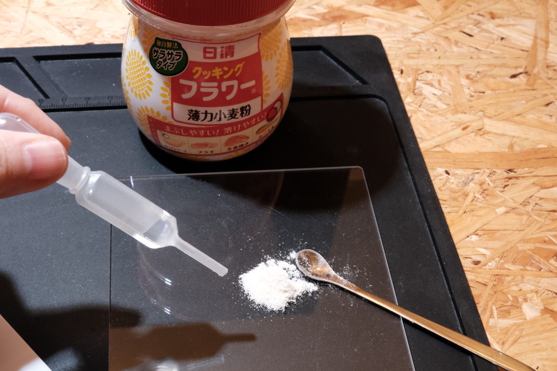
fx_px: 851
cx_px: 278
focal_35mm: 55
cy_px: 186
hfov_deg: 36.2
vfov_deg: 24.6
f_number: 18
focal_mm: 36.5
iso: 3200
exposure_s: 1/20
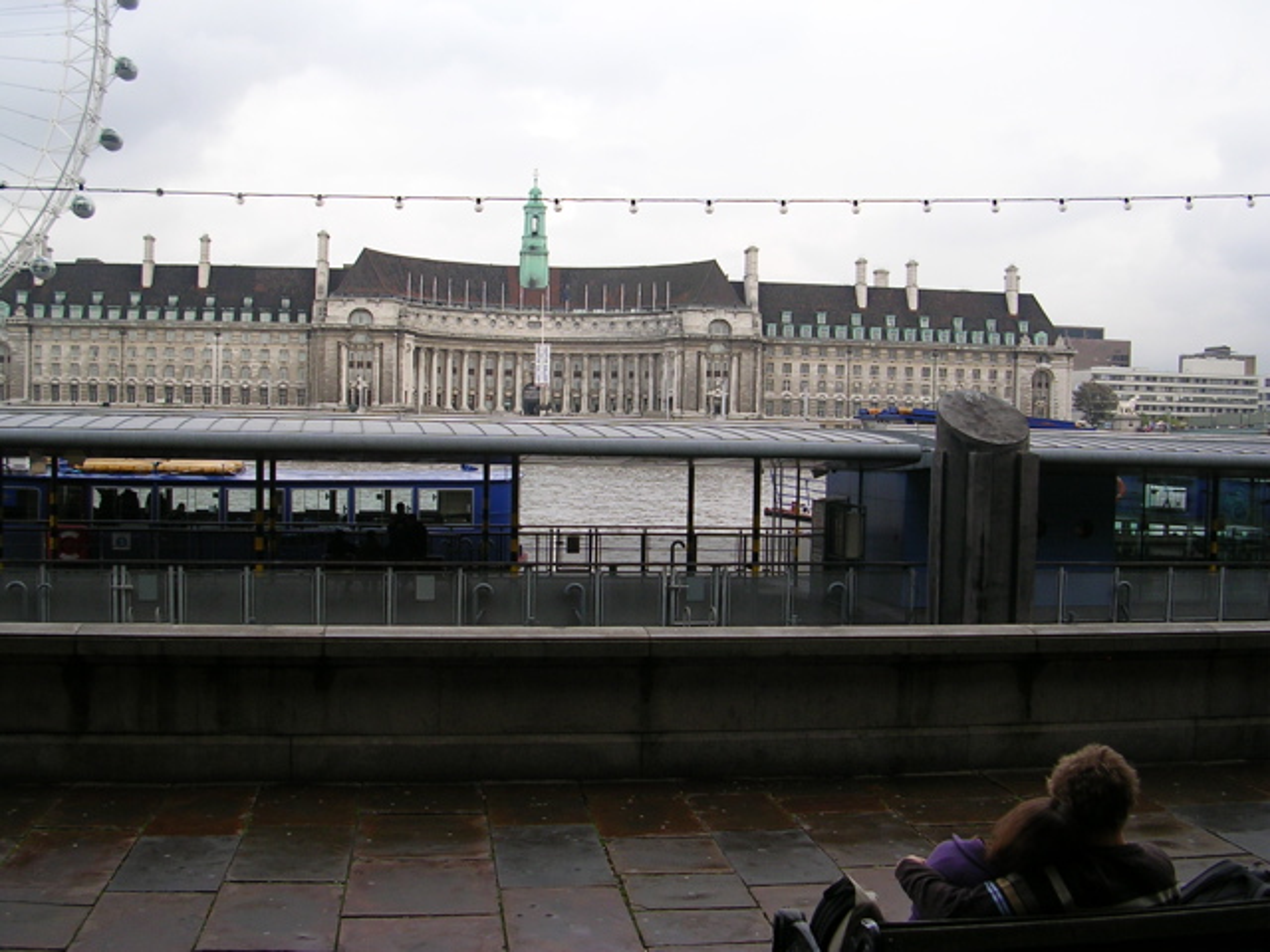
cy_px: 476
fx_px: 1394
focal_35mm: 38
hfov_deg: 49.0
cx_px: 635
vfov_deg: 37.7
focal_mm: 5.8
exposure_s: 1/290
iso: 50
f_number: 2.8
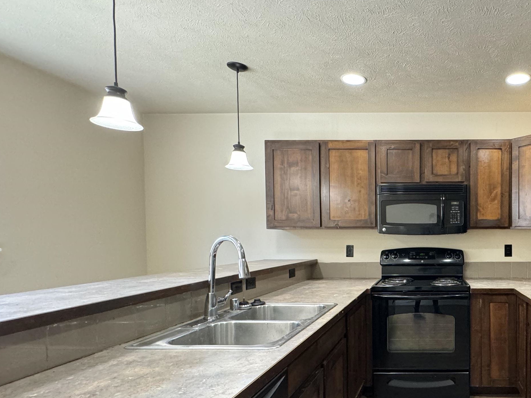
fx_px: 353
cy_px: 251
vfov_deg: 58.1
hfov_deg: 66.8
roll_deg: +0.1
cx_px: 428
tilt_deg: -2.2
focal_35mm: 23
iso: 500
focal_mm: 2.22
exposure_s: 1/60
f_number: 2.2
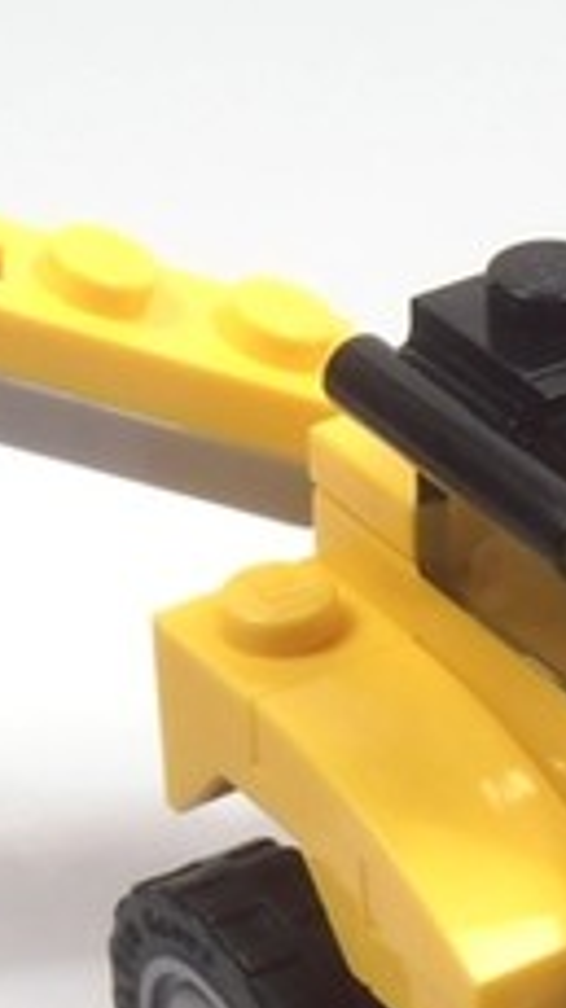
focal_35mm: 158
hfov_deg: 7.6
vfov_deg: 13.5
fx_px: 4225
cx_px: 689
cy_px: 839
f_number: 3.9
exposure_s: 1/80
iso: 80
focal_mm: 6.61
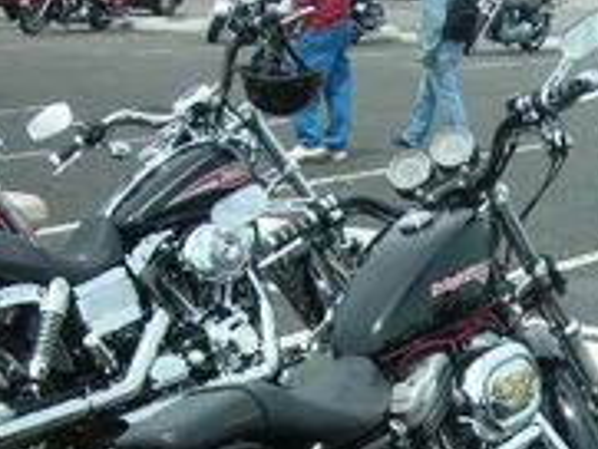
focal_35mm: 104
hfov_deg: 18.8
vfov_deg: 14.0
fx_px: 1798
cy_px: 485
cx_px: 436
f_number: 6.9
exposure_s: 1/114
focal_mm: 7.8
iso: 50
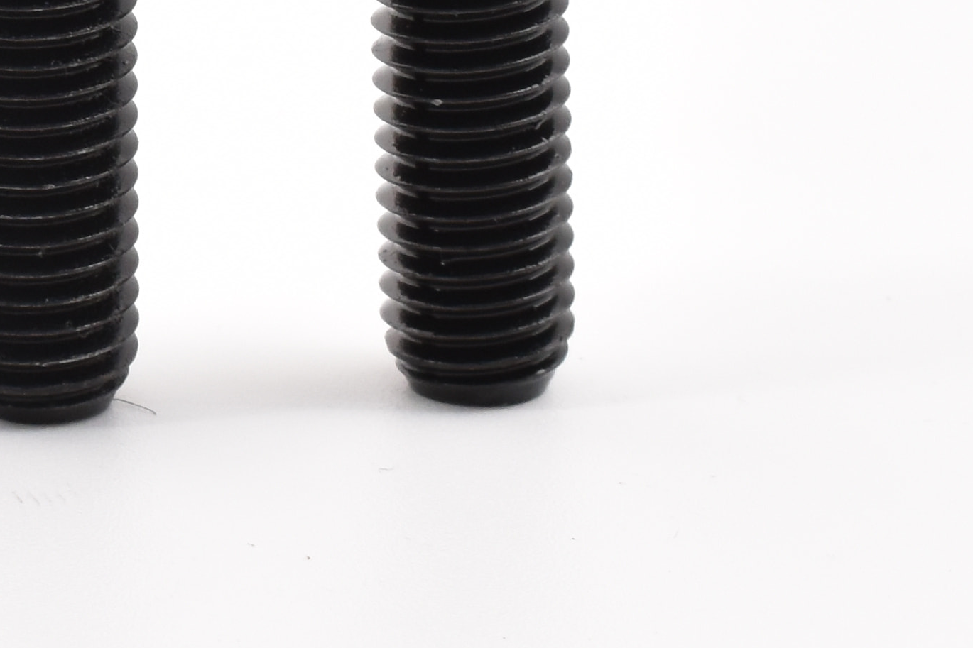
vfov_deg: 4.9
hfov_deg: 7.4
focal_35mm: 276
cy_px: -353
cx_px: -379
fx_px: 7458
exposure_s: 1/80
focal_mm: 42
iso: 720
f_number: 14
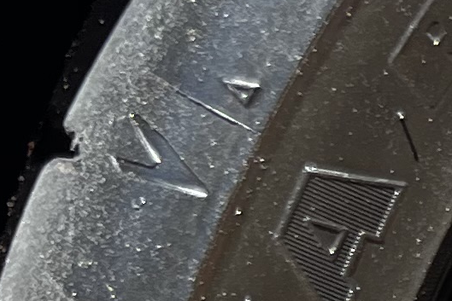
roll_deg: -3.4
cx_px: 1534
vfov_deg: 6.5
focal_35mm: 206
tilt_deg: -20.0
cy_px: 585
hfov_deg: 8.0
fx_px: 2587
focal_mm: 5.7
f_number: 1.5
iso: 50
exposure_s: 1/541
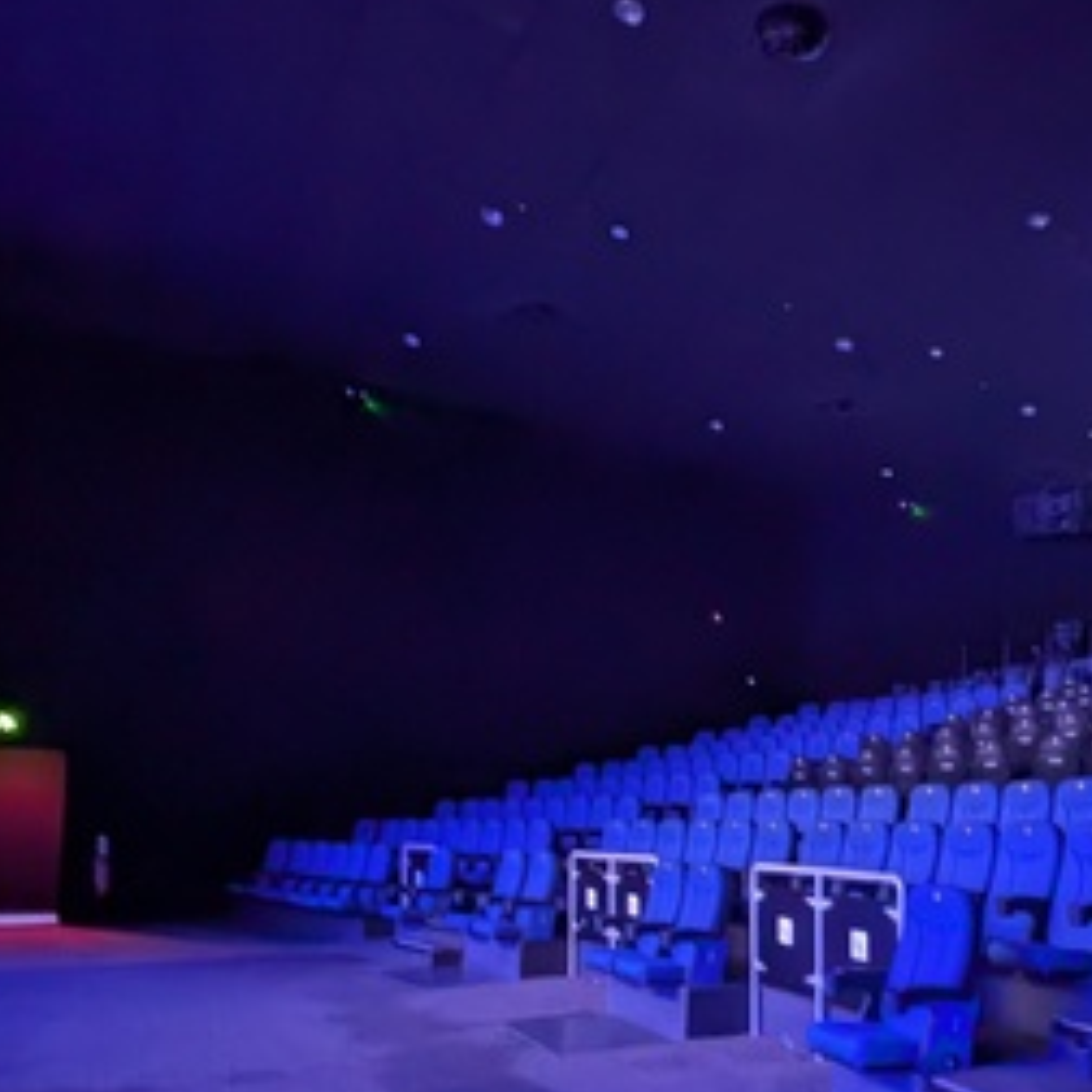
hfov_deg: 55.9
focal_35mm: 27
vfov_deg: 56.8
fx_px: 964
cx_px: 832
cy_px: 789
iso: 1876
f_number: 1.95
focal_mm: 2.23
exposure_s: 1/3.2
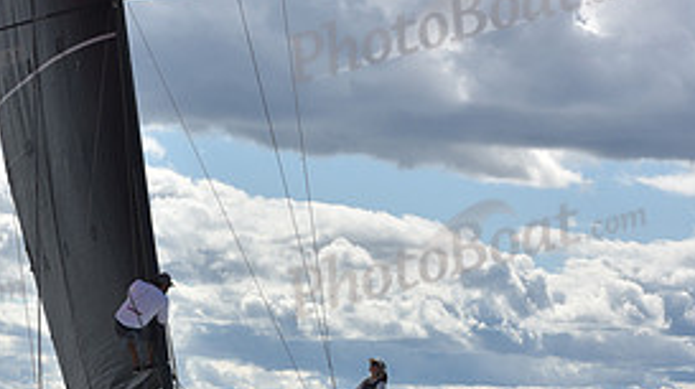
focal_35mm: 156
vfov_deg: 7.7
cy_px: 421
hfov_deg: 13.7
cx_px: 158
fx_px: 2872
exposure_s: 1/640
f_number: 13
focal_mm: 70
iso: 250
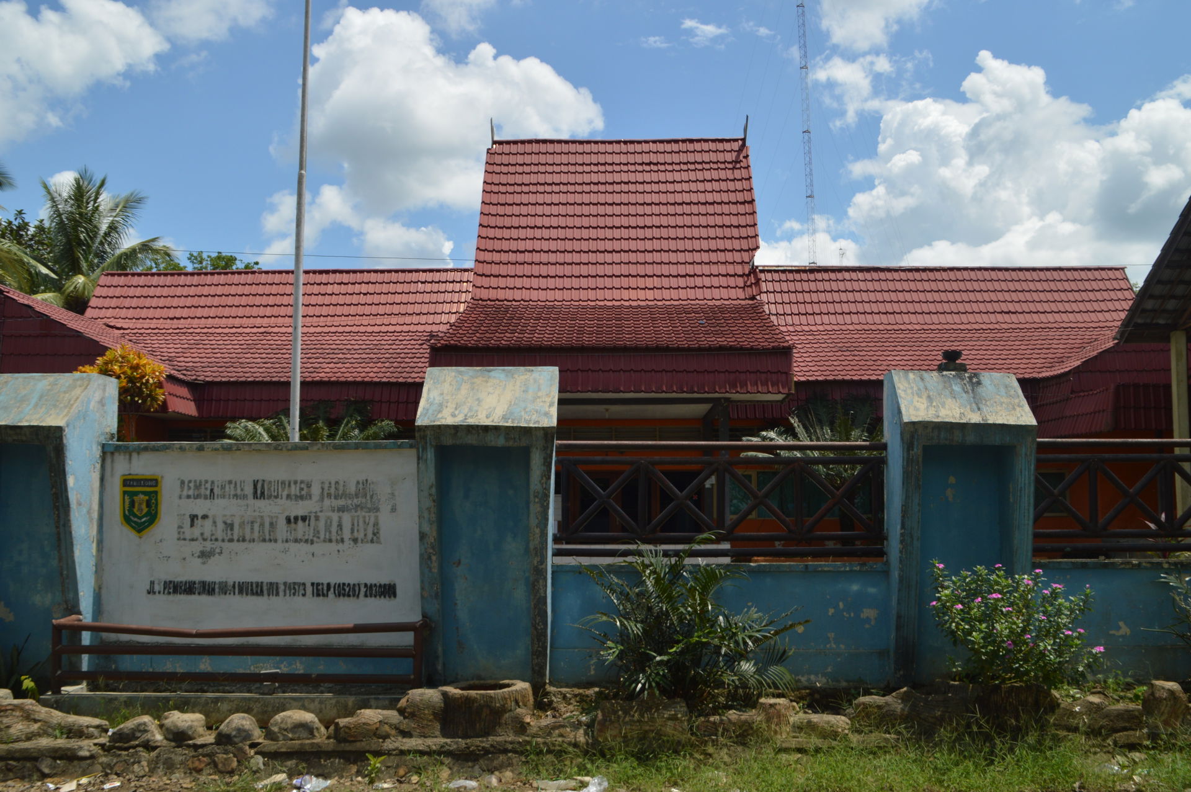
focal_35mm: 33
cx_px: 596
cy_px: 396
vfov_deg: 39.9
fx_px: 1091
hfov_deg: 57.3
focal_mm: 22
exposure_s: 1/400
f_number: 13
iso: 200
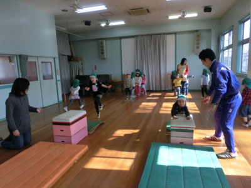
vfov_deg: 56.8
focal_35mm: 24
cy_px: 94
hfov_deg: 71.6
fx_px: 174
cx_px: 126
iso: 80
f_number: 3
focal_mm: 4.24
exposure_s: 1/160
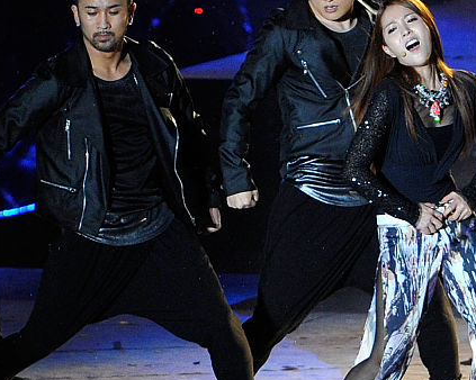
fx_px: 22572
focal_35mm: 1603
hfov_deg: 1.2
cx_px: 363
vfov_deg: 1.0
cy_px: 111
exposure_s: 1/500
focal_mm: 600
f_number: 4.5
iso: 3200
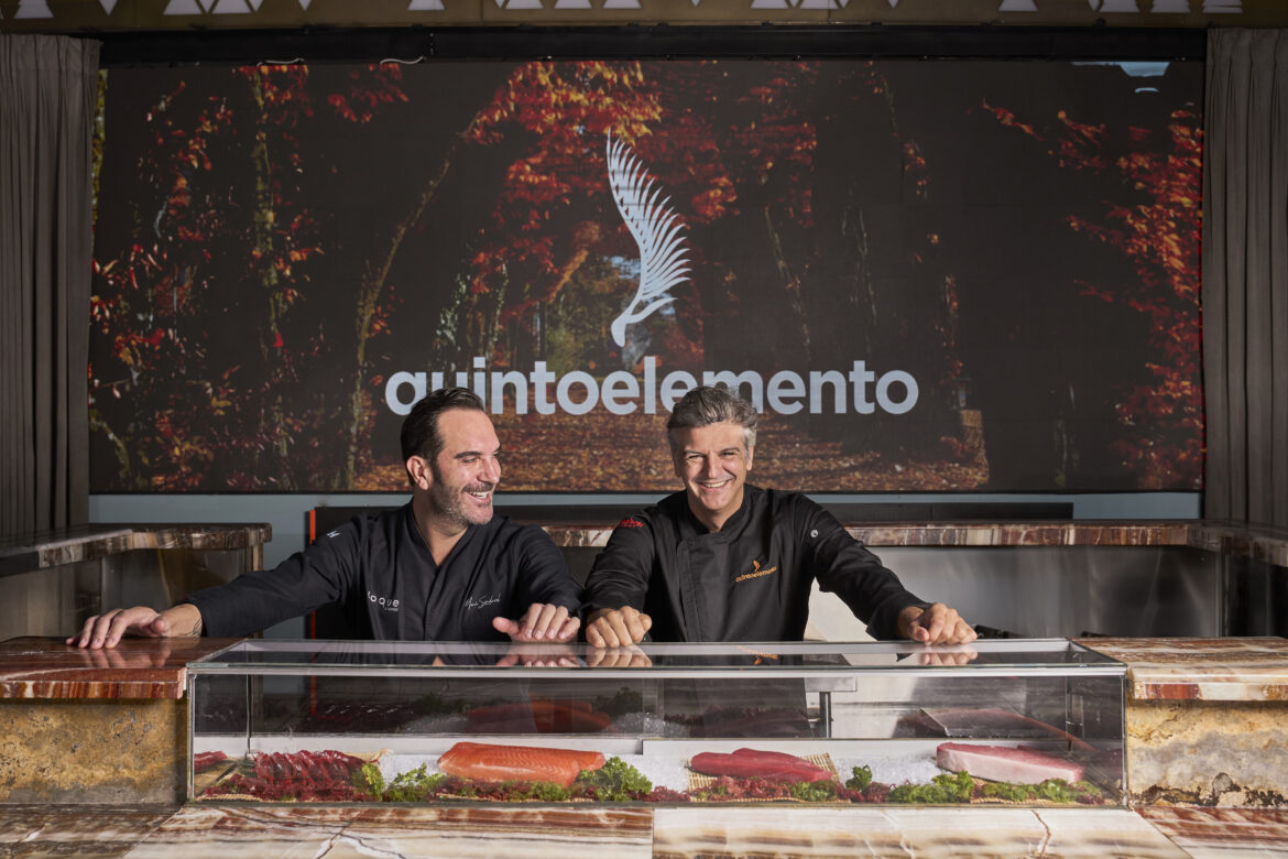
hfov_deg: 54.4
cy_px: 430
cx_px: 644
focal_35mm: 35
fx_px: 1252
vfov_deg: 37.9
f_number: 5.6
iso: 800
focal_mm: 35
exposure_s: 1/1000
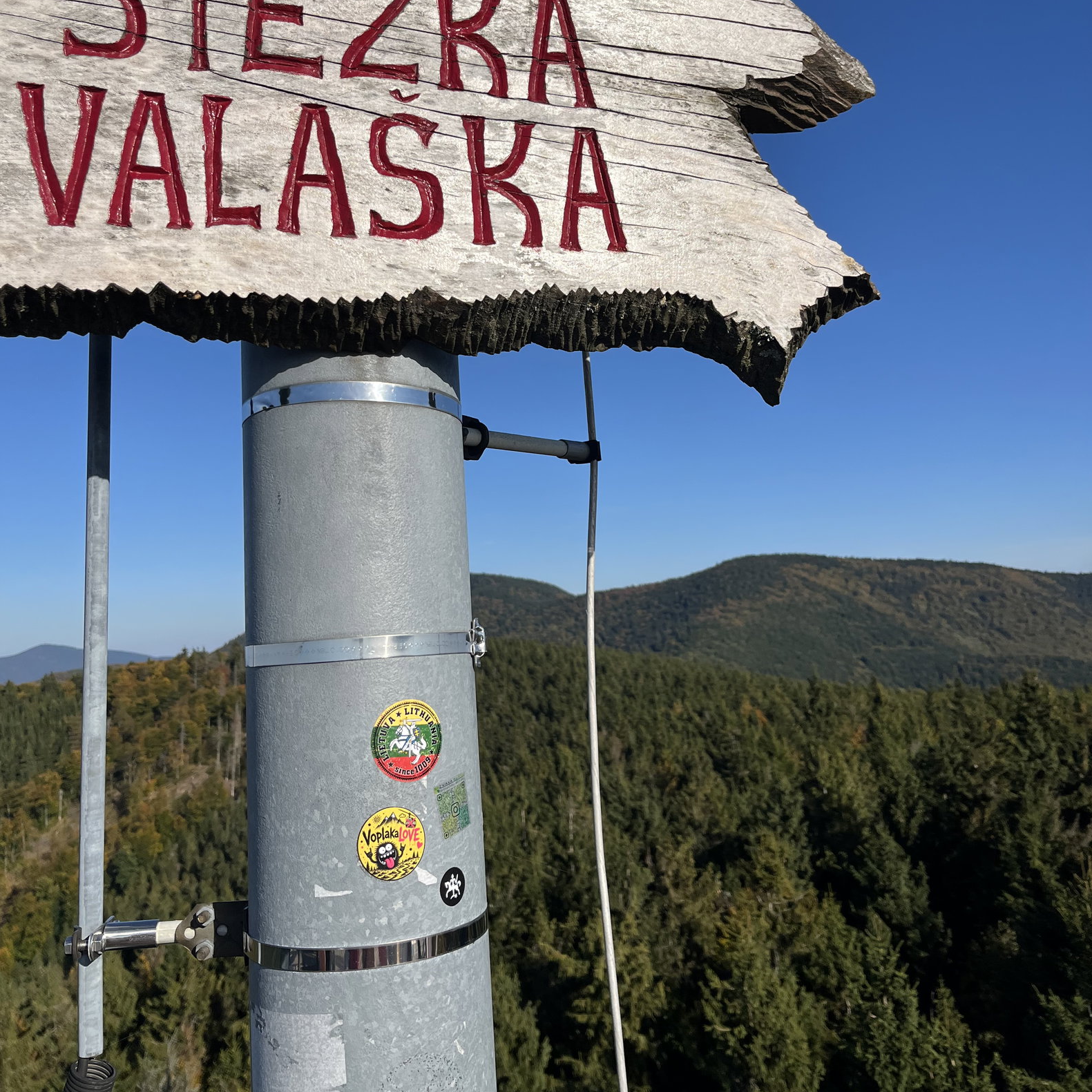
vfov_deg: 51.9
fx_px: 1106
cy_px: 404
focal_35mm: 31
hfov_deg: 52.5
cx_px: 541
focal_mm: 5.1
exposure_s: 1/7353
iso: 50
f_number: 1.6
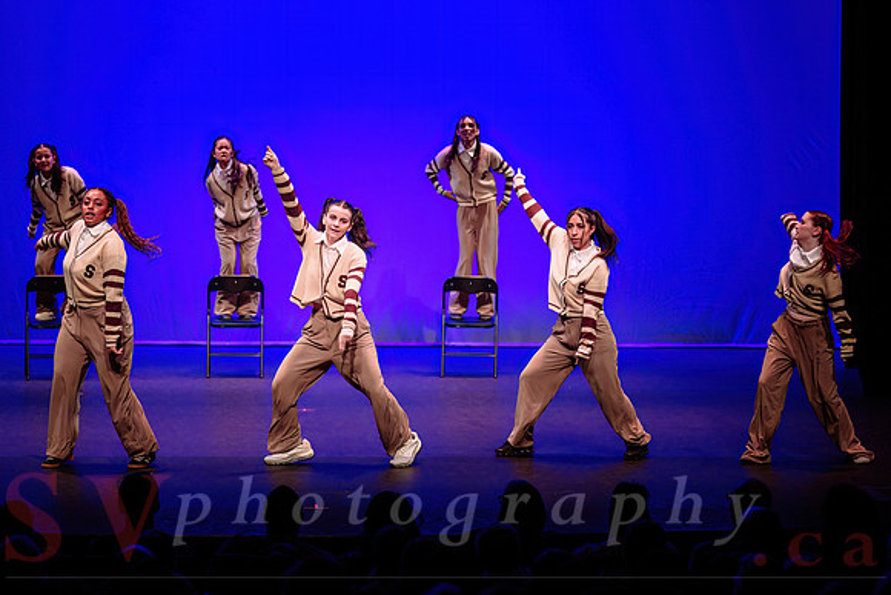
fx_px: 2636
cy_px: 278
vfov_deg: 12.9
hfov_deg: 19.2
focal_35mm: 106
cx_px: 428
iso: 1250
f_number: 2.8
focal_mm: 100
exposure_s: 1/400
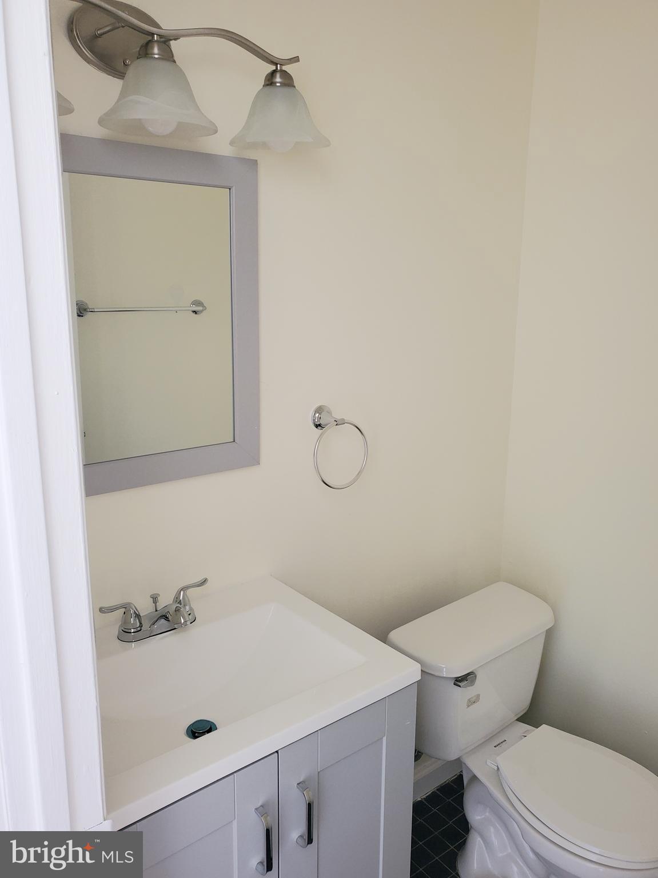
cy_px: 439
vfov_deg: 67.3
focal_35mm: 26
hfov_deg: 53.0
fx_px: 659
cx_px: 329
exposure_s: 1/100
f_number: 2.4
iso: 125
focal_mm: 4.3
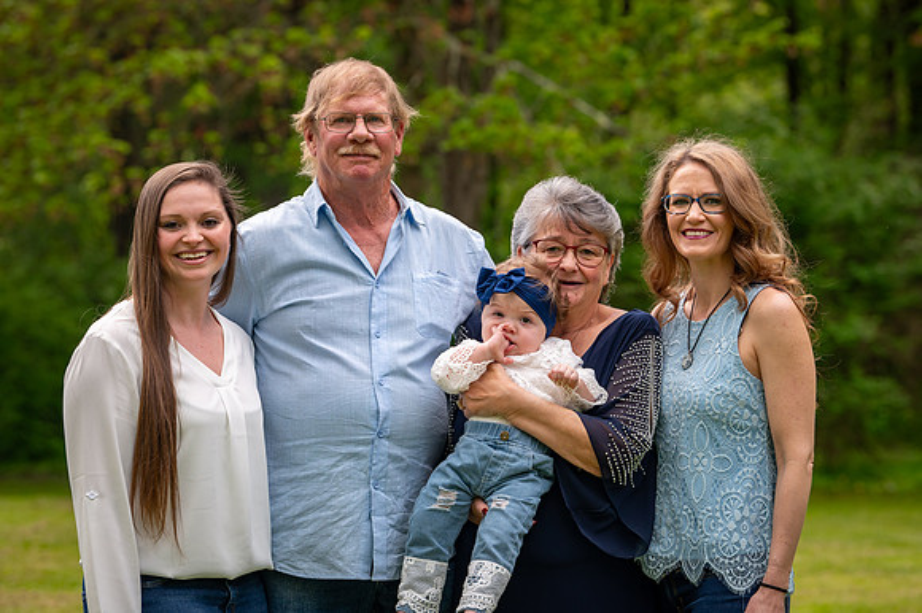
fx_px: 3603
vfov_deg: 9.7
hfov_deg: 14.6
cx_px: 499
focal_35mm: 141
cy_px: 281
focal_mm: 130
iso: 400
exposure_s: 1/800
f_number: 5
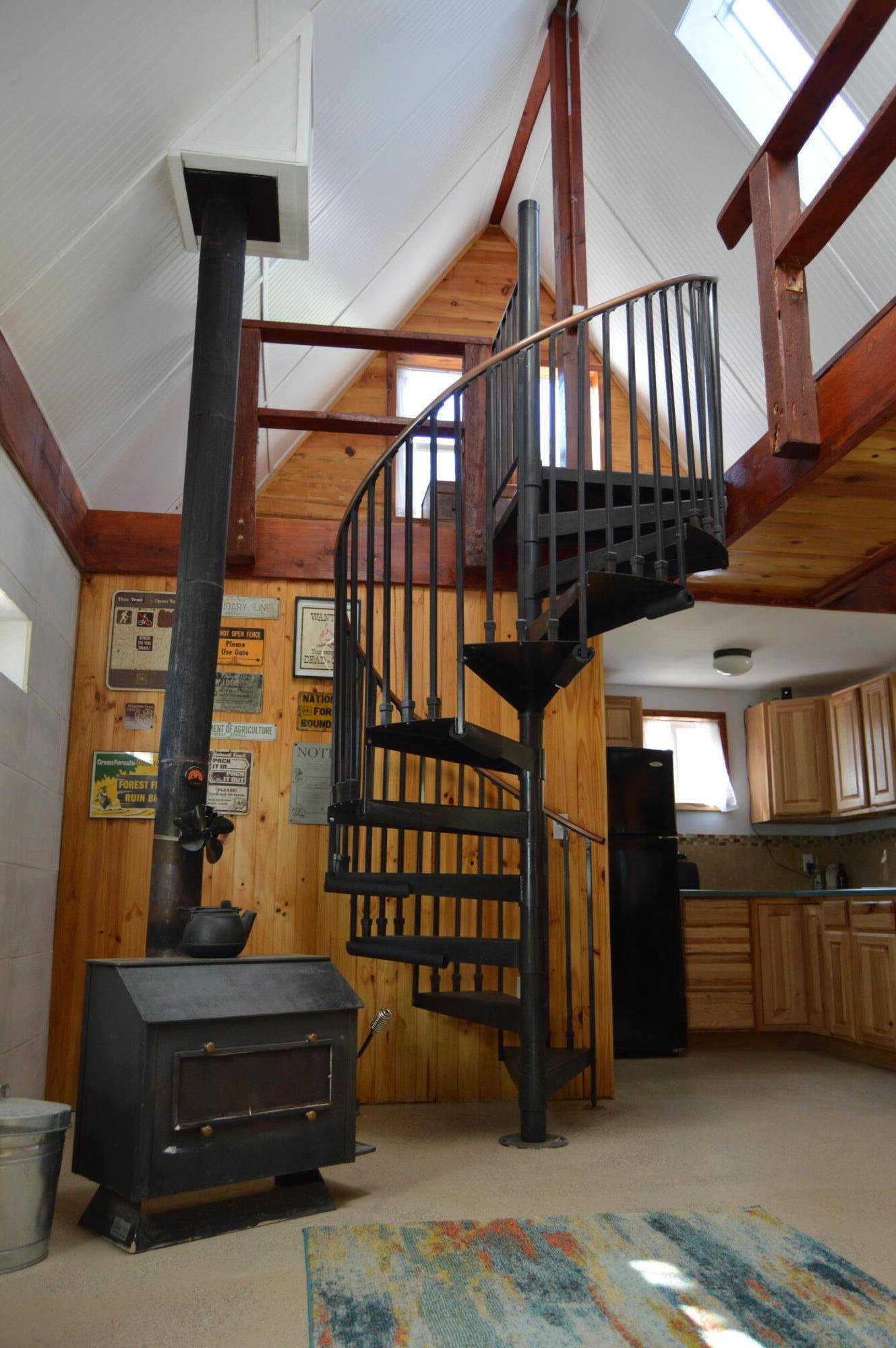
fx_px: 1010
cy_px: 674
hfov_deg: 47.8
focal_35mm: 27
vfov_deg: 67.4
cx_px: 448
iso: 400
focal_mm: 18
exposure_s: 1/60
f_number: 3.5
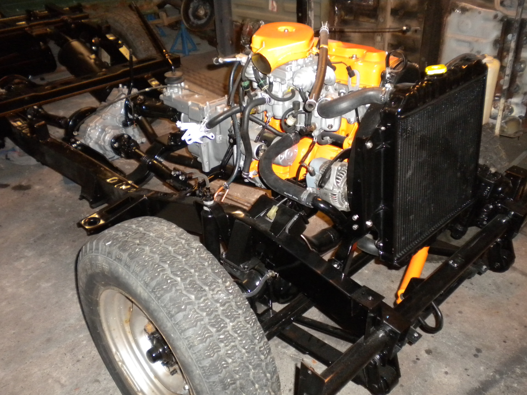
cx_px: 264
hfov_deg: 52.6
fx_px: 533
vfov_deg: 40.7
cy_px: 198
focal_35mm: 35
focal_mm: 6.3
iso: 400
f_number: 3.1
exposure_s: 1/30
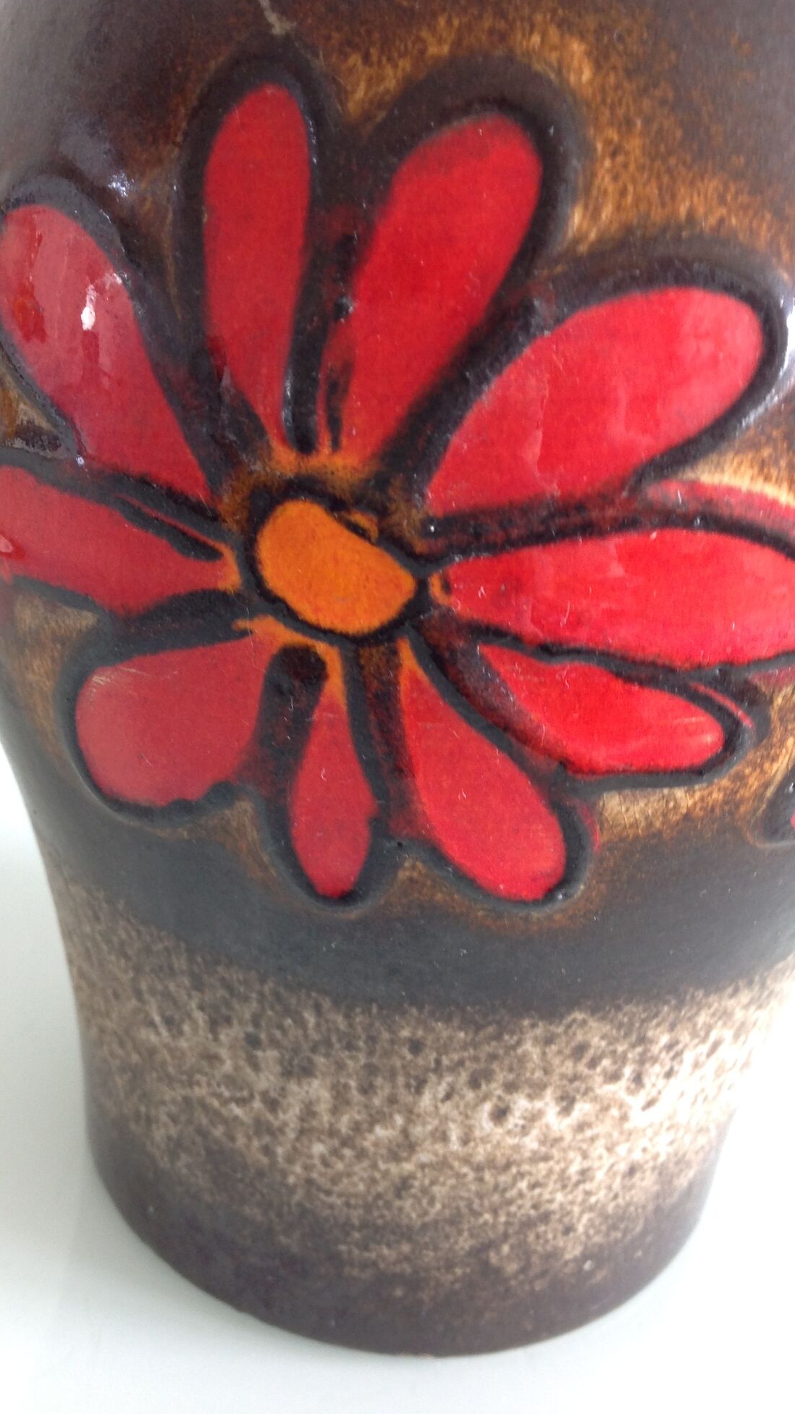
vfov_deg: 51.6
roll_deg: -5.6
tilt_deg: -27.8
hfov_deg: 30.4
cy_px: 692
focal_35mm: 39
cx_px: 436
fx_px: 1462
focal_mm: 4.28
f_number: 2.4
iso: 80
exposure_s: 1/15
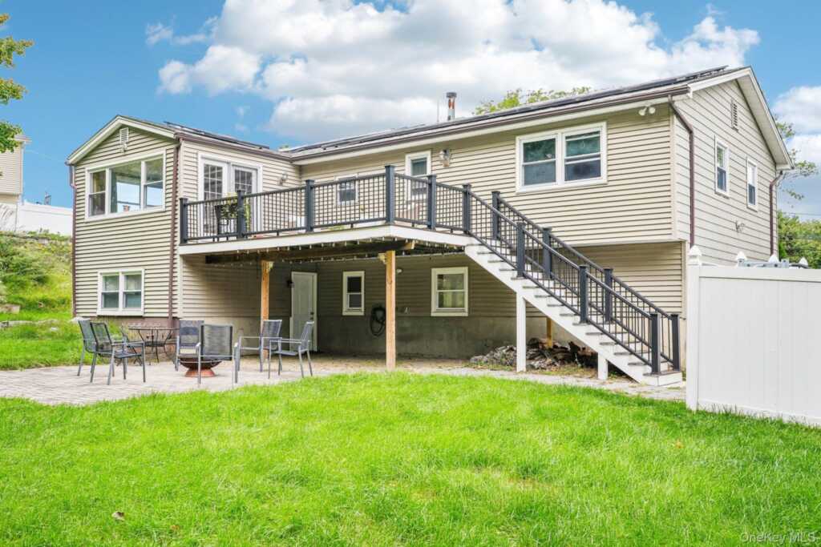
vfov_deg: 42.3
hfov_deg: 60.3
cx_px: 410
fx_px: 707
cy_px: 274
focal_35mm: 31
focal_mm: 31
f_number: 8
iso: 100
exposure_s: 1/60
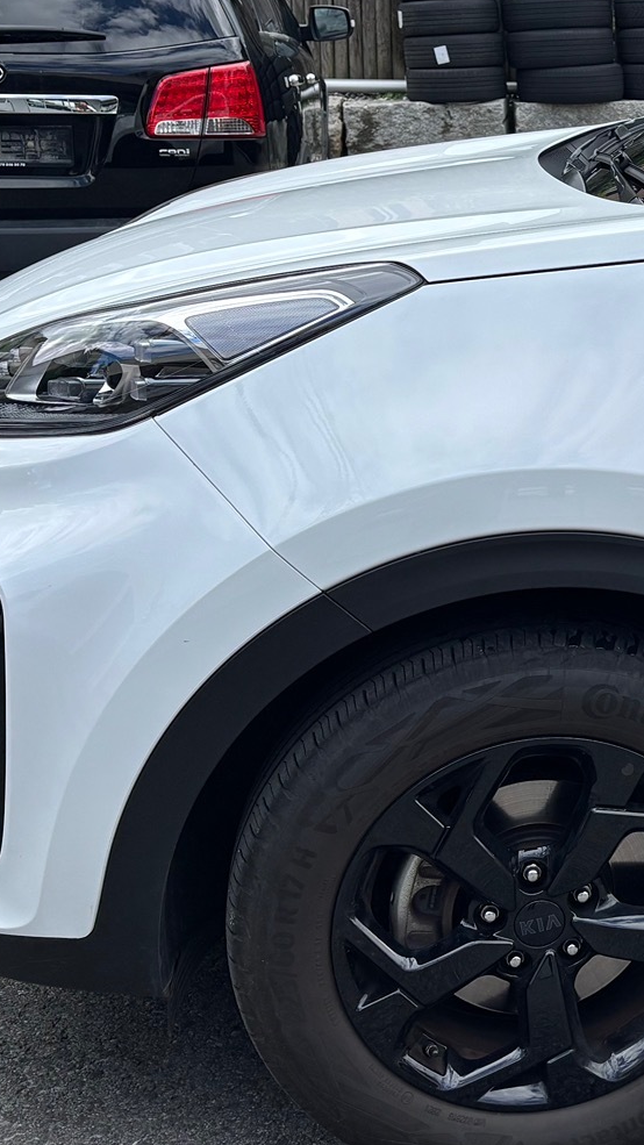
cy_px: 437
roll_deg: -1.5
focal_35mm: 58
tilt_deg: -12.8
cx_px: 782
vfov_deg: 35.8
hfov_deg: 19.5
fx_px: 1761
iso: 50
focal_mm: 5.96
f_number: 1.6
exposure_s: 1/1984
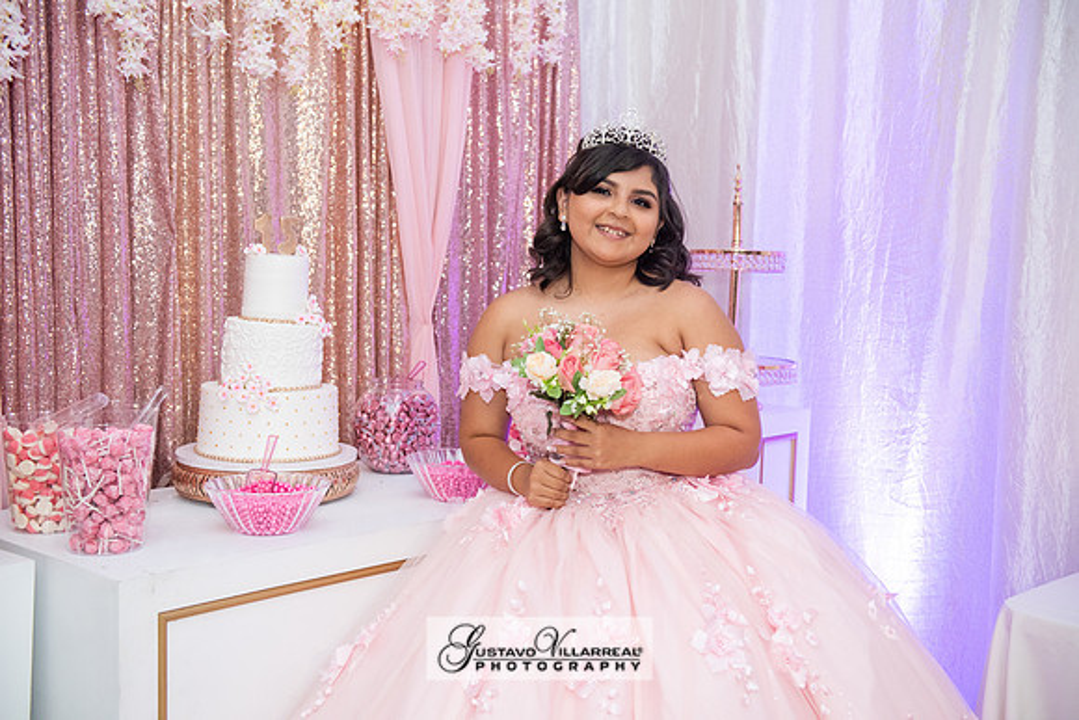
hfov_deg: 44.5
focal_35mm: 44
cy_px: 360
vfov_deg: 30.5
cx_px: 540
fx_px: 1319
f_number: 3.5
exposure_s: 1/160
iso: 1250
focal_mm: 44
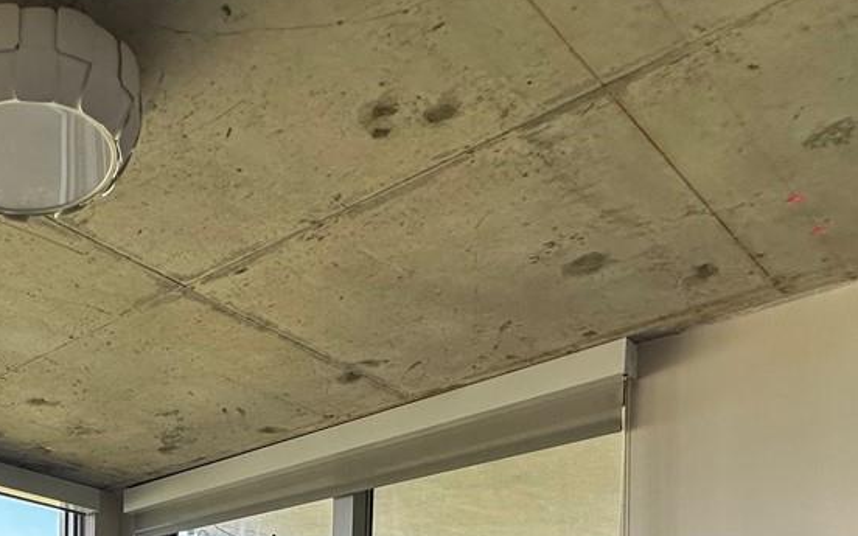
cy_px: 861
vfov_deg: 22.7
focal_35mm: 43
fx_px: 1005
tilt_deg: -5.0
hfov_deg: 40.9
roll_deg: -0.3
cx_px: 17
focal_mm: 2.22
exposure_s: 1/99
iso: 80
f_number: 2.2
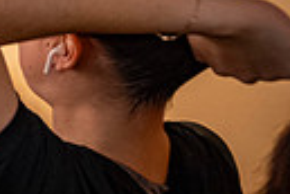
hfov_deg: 18.1
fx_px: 507
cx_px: -317
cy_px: 15
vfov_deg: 21.1
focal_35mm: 63
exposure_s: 1/160
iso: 1600
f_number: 4
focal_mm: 14
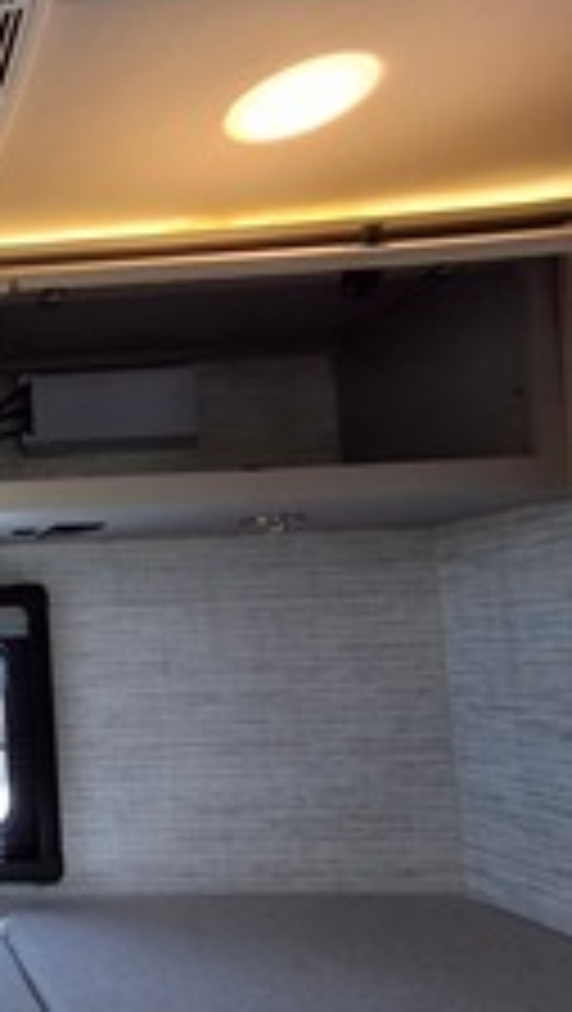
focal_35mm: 31
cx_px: -234
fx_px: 834
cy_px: 616
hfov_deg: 28.3
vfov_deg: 61.9
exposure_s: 1/60
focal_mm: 1.64
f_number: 2.2
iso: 40
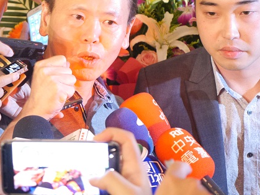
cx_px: 74
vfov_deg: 10.4
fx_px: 1066
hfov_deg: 13.9
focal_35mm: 142
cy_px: 5
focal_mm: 35
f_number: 2.8
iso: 3200
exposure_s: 1/25
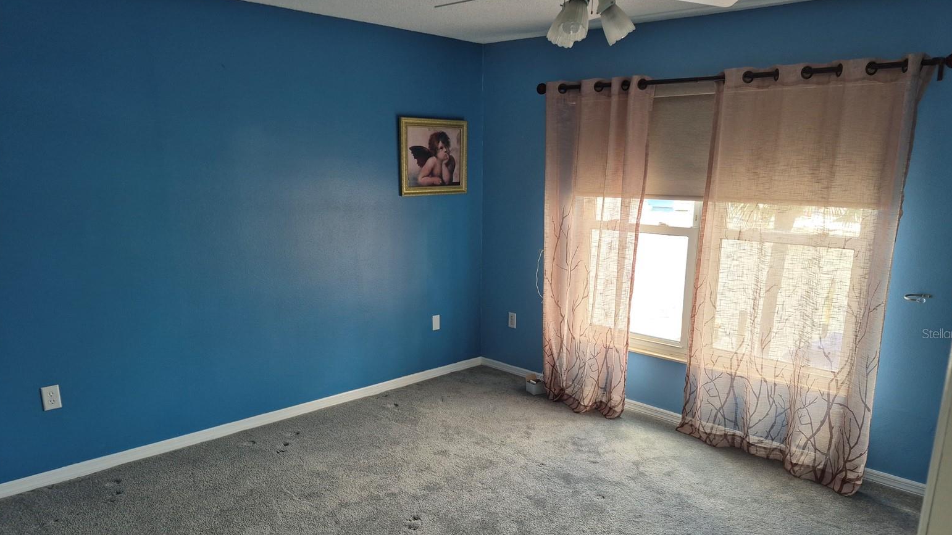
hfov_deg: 71.9
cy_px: 333
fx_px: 656
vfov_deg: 44.0
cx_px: 486
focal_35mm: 26
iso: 160
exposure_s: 1/180
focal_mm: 5.4
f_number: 1.8
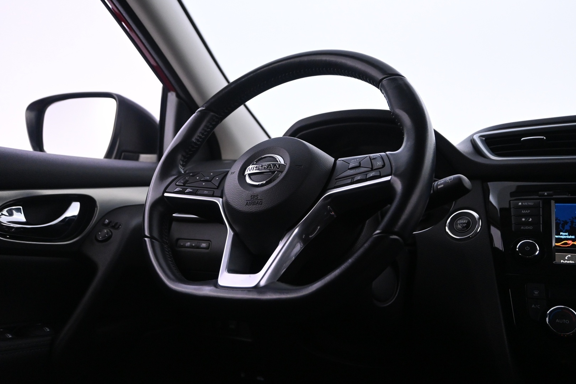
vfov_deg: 43.6
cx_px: 288
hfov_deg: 61.9
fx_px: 480
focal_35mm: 30
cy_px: 192
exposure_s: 1/50
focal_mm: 20
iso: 3200
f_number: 3.8
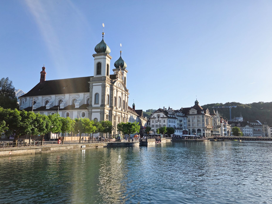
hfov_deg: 69.3
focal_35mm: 25
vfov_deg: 54.9
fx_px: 196
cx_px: 128
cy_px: 106
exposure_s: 1/4274
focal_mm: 5.4
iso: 80
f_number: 1.8
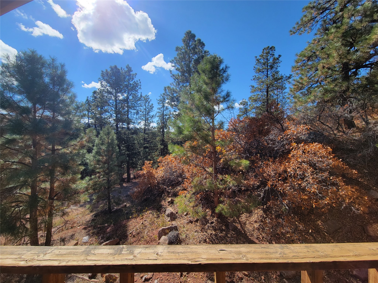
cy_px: 142
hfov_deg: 106.2
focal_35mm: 13
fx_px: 142
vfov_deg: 89.9
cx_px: 189
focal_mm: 2.2
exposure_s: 1/1314
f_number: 2.2
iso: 50
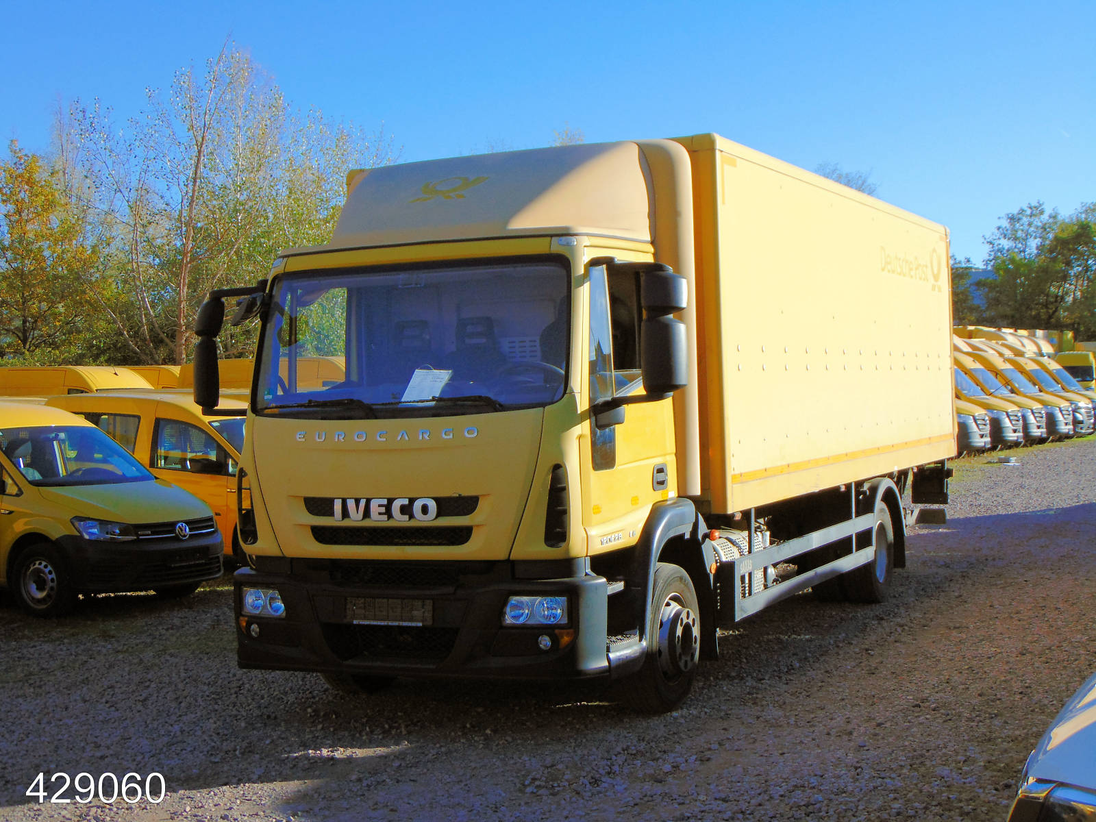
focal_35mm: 50
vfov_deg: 29.1
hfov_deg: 38.2
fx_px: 1583
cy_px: 411
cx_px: 548
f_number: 3.5
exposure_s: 1/500
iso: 80
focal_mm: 9
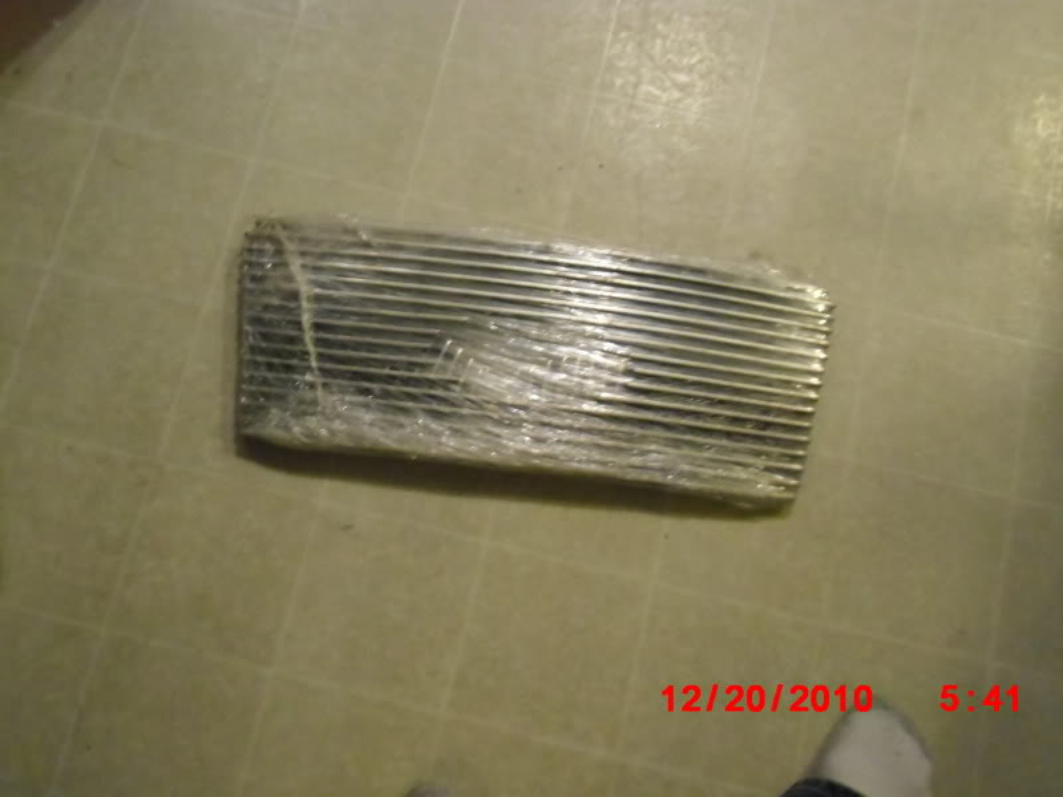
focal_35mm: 38
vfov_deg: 37.7
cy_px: 398
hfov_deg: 49.0
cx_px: 532
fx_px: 1167
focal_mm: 6.9
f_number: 3.9
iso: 800
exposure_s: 1/13
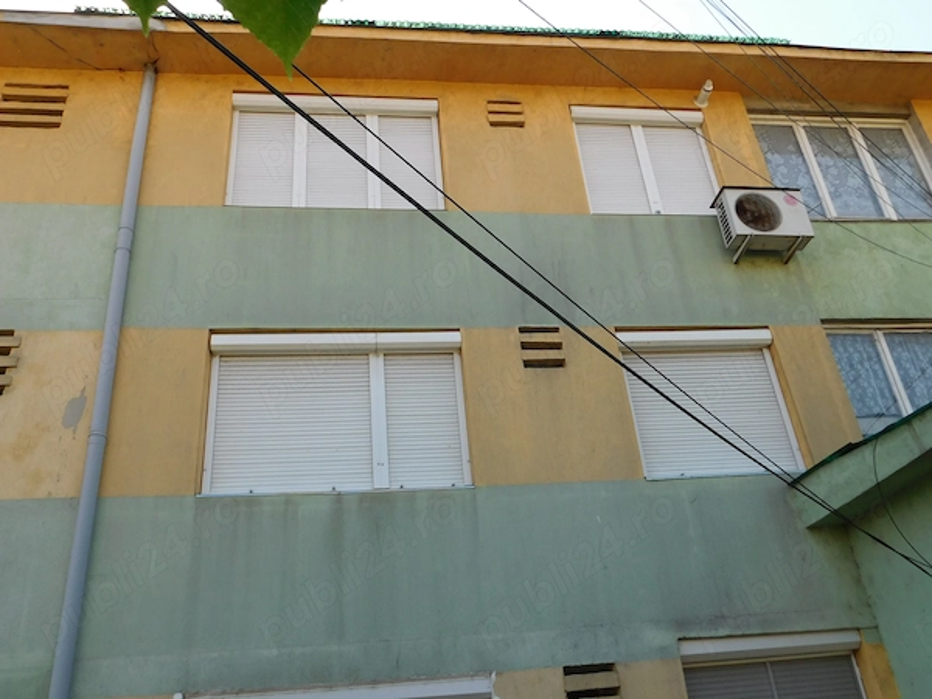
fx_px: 808
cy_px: 350
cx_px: 466
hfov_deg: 60.0
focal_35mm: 30
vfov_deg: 46.8
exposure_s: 1/640
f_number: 3.2
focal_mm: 5.3
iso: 125
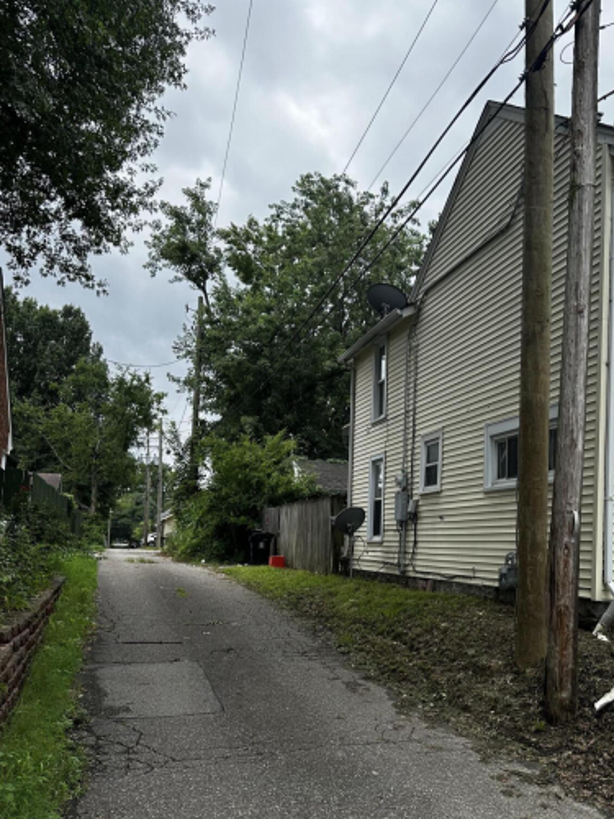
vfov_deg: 56.4
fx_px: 757
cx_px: 400
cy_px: 492
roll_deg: -3.4
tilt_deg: +5.1
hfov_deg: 43.7
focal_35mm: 32
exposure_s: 1/1304
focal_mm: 6.86
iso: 80
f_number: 1.78
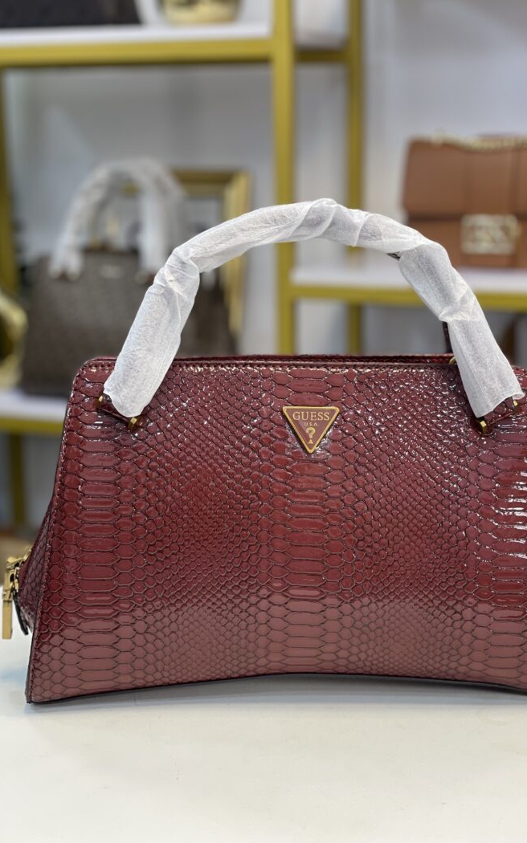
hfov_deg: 23.1
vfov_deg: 36.3
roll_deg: +1.0
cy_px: 415
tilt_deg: -10.1
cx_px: 312
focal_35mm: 56
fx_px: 1287
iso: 80
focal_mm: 6
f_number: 2
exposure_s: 1/100
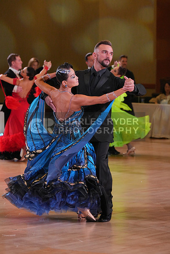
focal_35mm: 200
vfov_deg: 10.3
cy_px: 127
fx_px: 1416
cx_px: 85
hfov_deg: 6.9
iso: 4000
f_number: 7.1
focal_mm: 200
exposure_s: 1/400
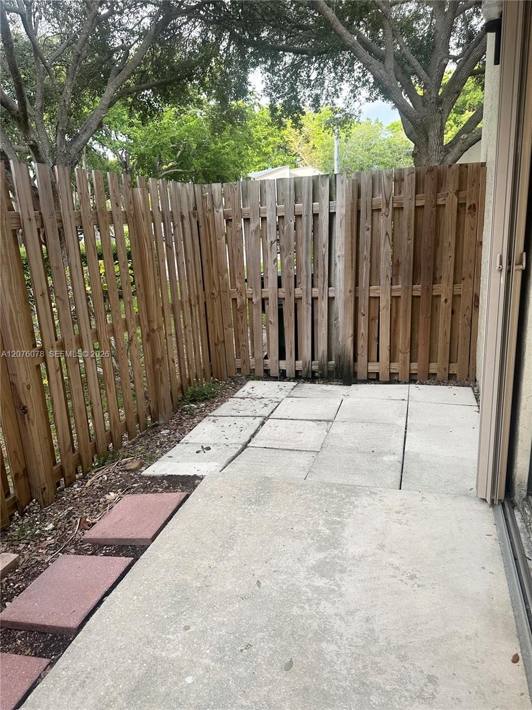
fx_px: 492
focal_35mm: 24
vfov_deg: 71.6
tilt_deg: -13.2
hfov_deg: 56.8
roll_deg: +2.4
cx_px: 266
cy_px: 355
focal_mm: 6.86
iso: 200
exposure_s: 1/60
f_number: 1.78
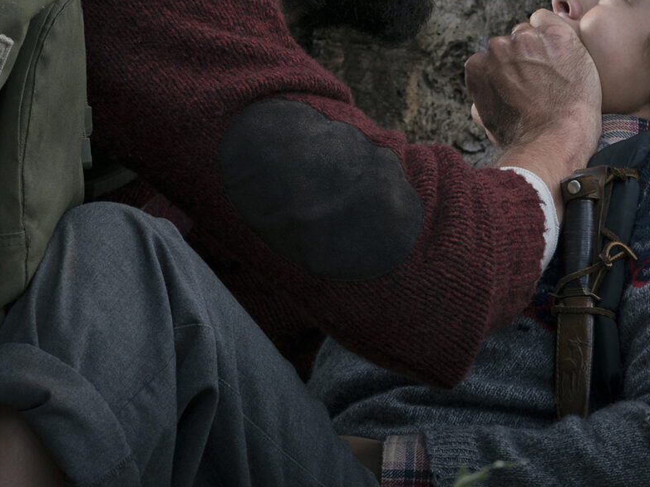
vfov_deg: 7.9
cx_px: 241
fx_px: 3492
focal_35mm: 186
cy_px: 2
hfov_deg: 10.6
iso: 800
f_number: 9
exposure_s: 1/125
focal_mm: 84
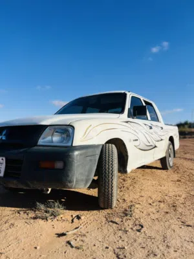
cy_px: 130
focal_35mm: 26
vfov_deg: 67.3
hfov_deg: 53.1
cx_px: 97
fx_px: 194
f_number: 1.5
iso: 50
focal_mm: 5.7
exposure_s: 1/8000
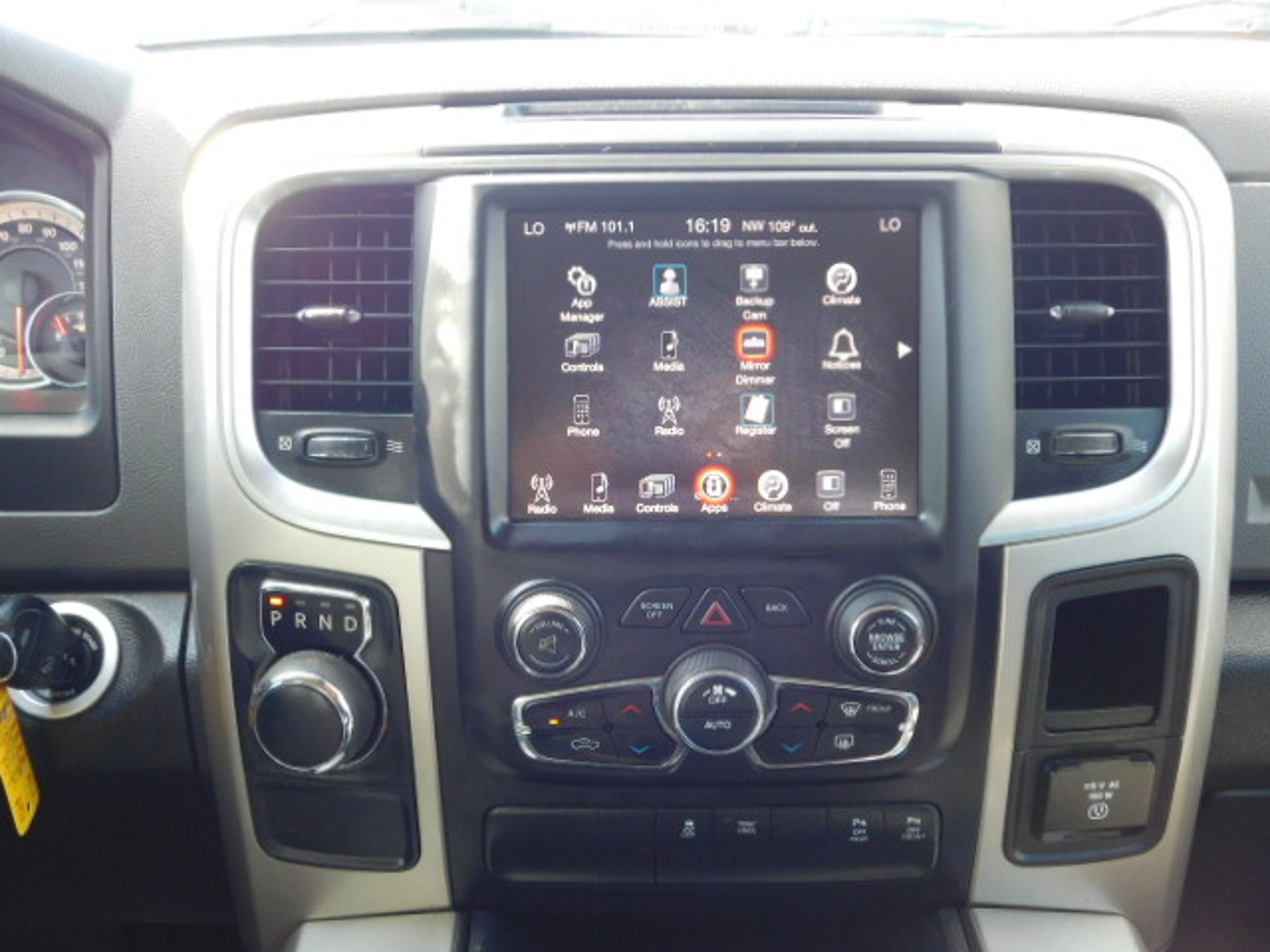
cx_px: 635
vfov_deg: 39.7
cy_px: 476
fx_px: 1321
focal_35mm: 36
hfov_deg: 51.4
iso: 180
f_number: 3.5
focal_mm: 6.3
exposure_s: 1/30
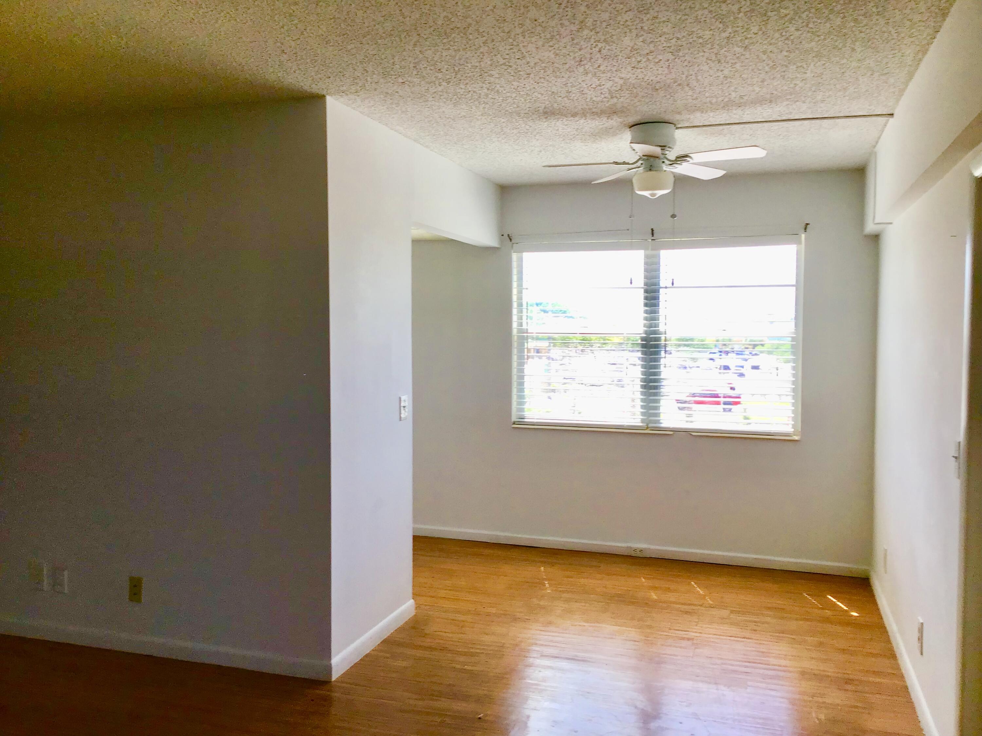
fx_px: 879
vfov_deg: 45.4
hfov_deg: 58.4
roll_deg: -0.5
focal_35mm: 31
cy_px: 368
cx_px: 491
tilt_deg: -2.2
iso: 25
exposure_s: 1/130
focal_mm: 3.3
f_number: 2.4
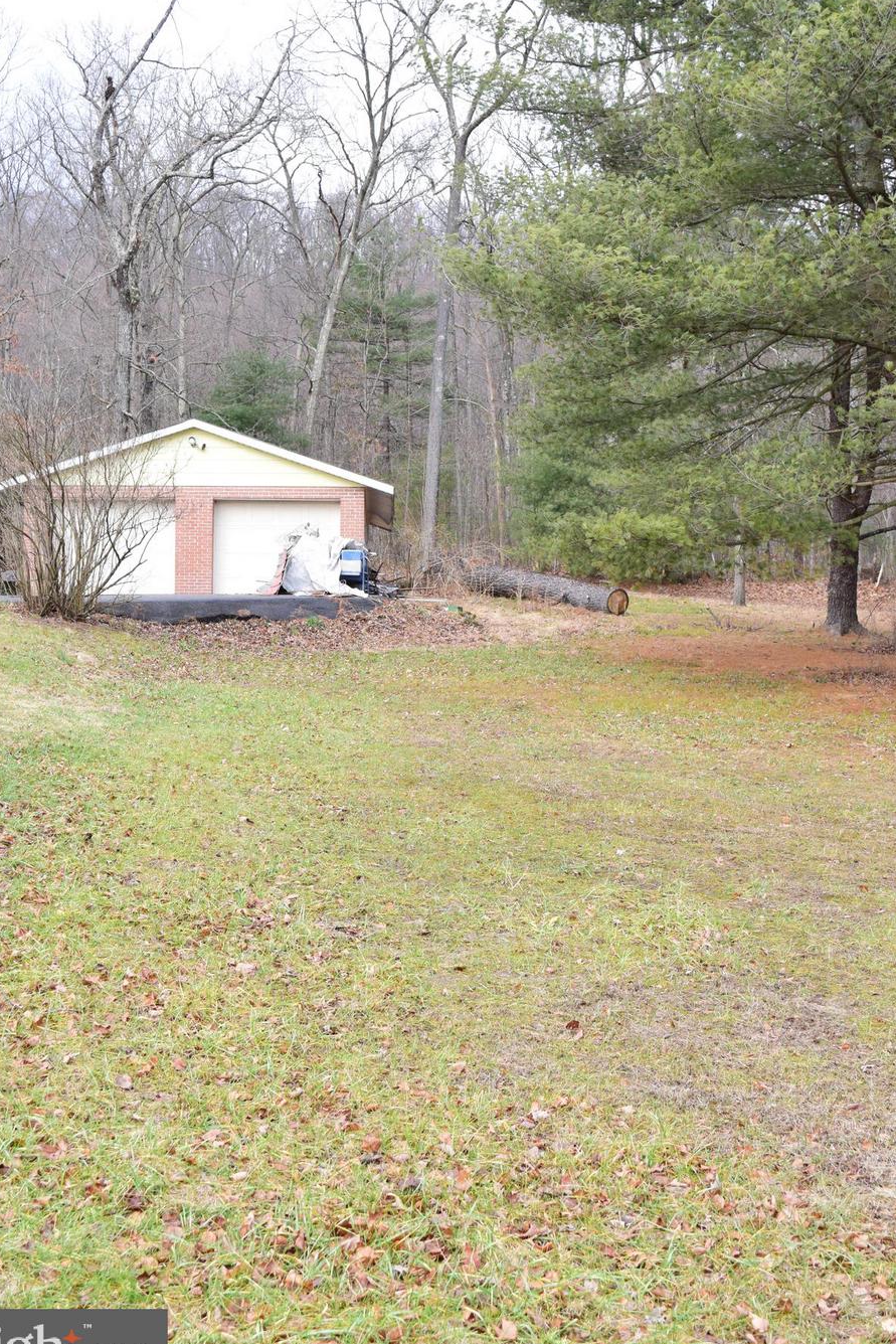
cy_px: 619
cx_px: 432
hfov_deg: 28.9
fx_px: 1738
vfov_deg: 42.2
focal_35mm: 47
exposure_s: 1/640
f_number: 7.1
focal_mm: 27
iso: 1600
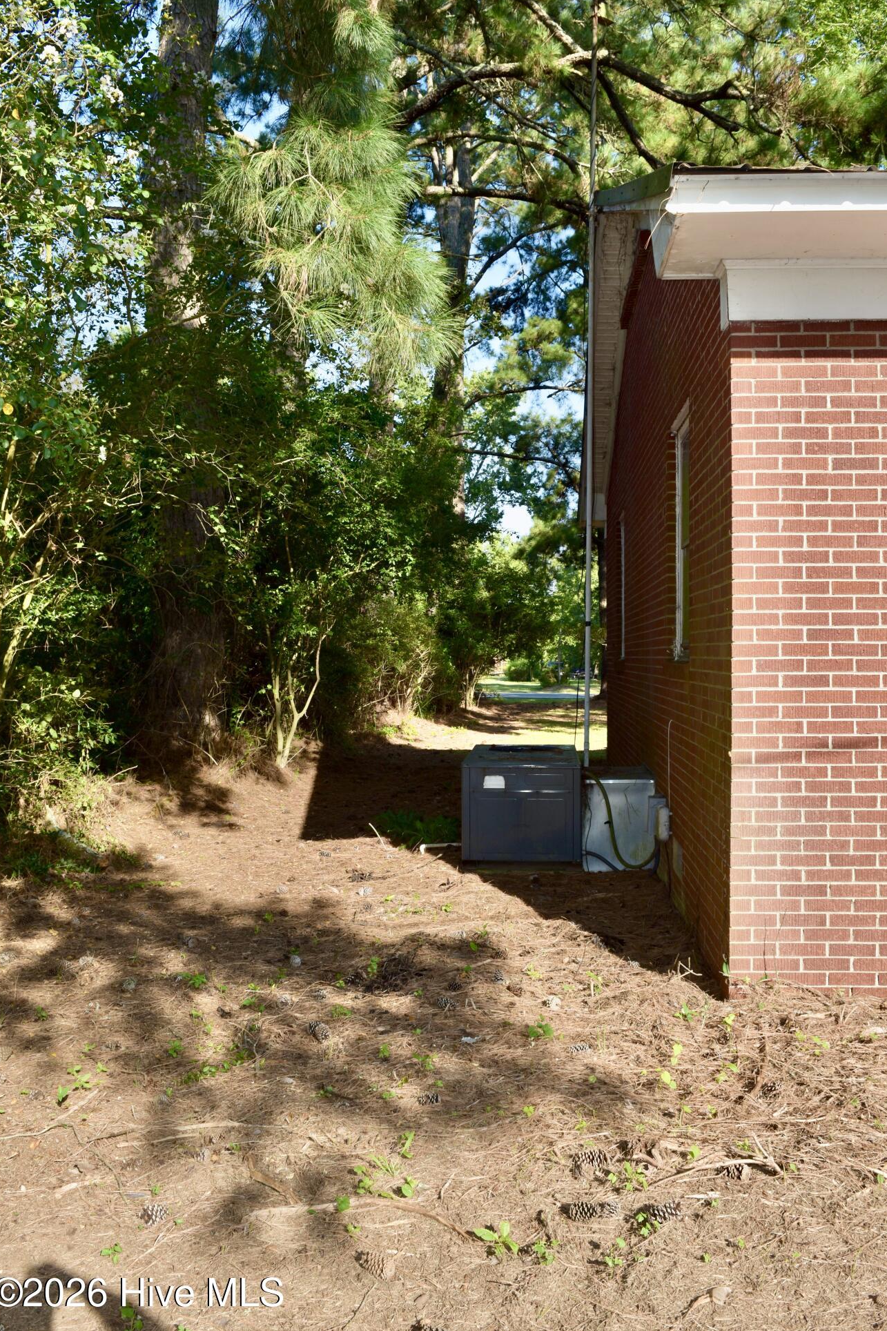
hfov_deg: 46.4
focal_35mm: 28
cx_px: 450
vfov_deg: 65.5
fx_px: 1035
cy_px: 666
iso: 100
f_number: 6.7
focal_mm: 18
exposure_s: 1/200
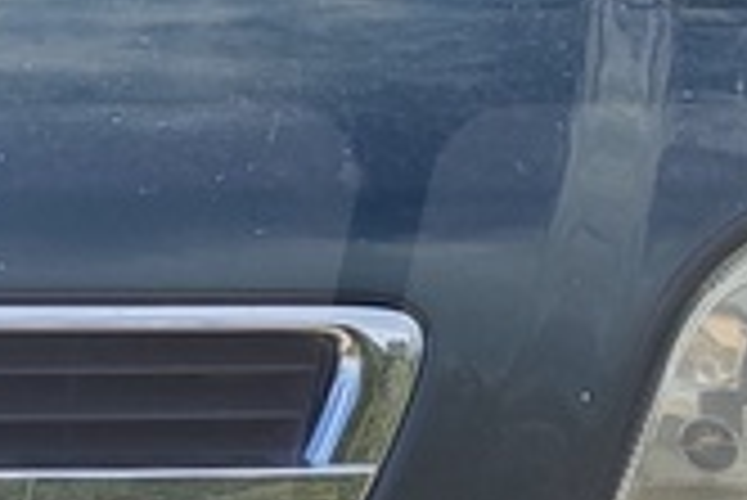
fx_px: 3904
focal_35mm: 188
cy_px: 396
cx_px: -603
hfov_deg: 10.3
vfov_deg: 7.3
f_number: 1.89
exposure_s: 1/1353
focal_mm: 5.95
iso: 50
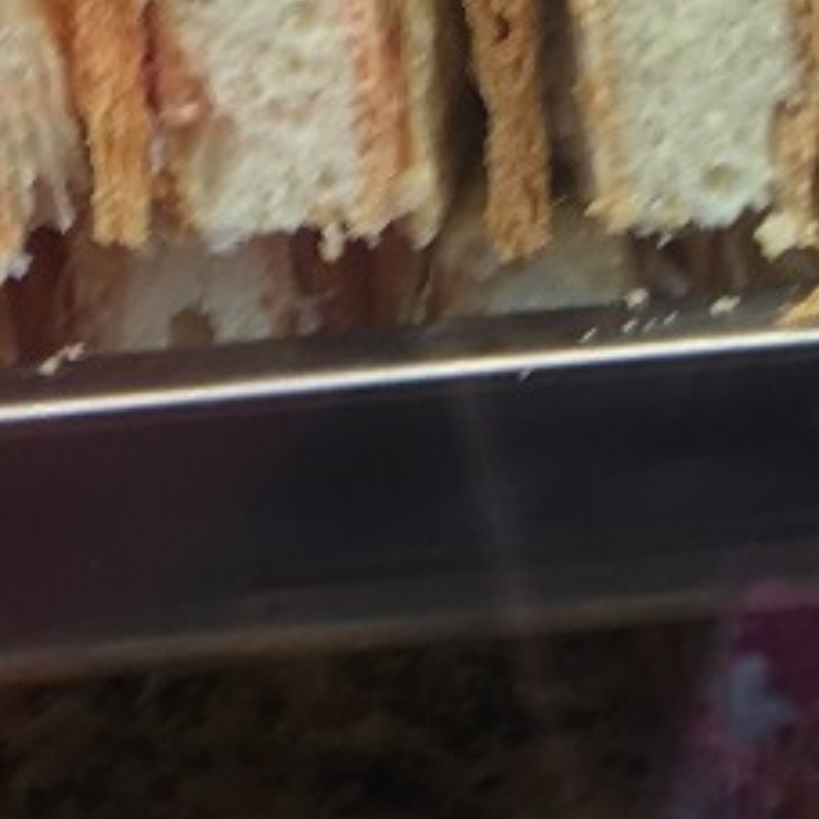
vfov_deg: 9.6
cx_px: 541
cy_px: 859
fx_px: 4845
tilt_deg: -24.1
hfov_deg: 9.7
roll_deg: +3.7
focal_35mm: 181
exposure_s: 1/50
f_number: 2.2
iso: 25
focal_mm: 4.15
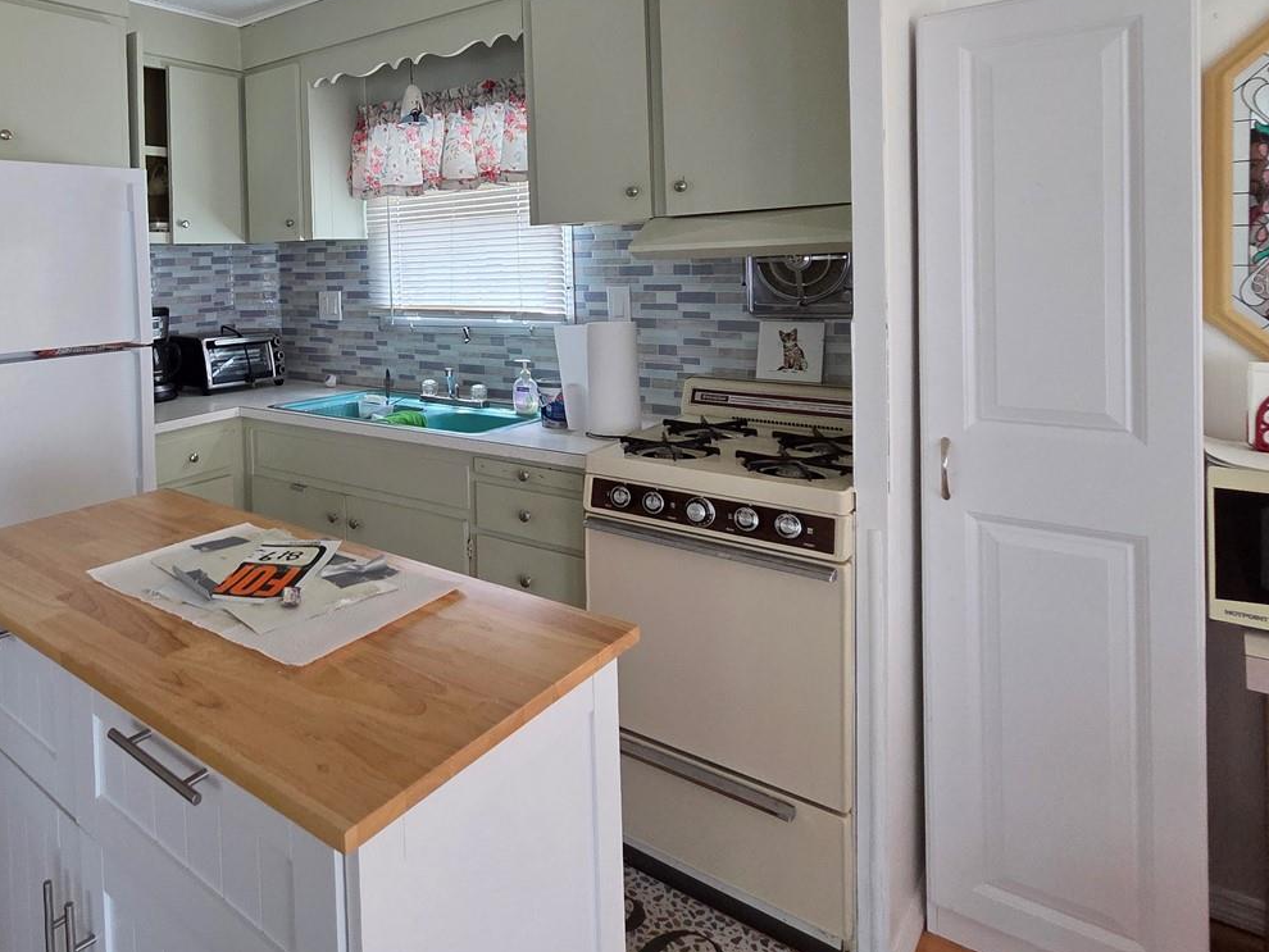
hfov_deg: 74.4
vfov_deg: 61.2
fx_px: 770
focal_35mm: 21
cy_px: 283
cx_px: 346
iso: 400
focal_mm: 2.2
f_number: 2.2
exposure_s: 1/60
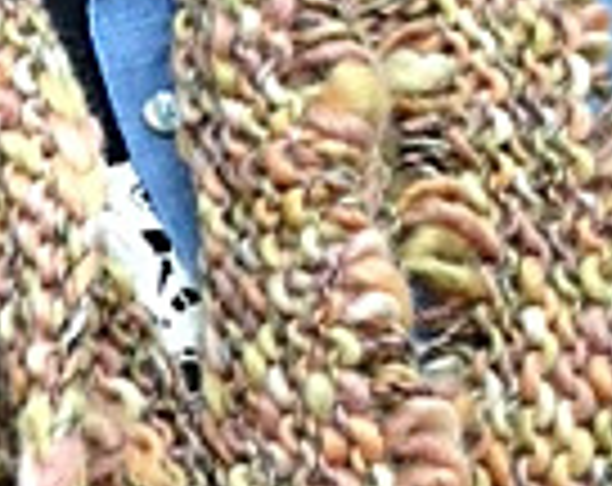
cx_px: -22
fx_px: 2745
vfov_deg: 9.9
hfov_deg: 12.5
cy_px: -176
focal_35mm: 152
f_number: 2.4
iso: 125
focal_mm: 4.13
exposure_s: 1/20
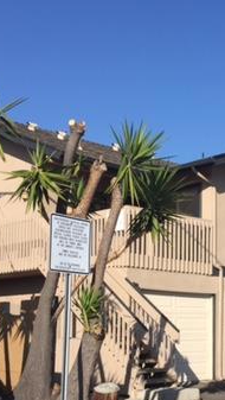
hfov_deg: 19.6
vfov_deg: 34.5
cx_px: 212
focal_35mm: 60
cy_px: 275
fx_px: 635
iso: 32
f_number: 2.2
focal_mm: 4.15
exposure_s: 1/2475
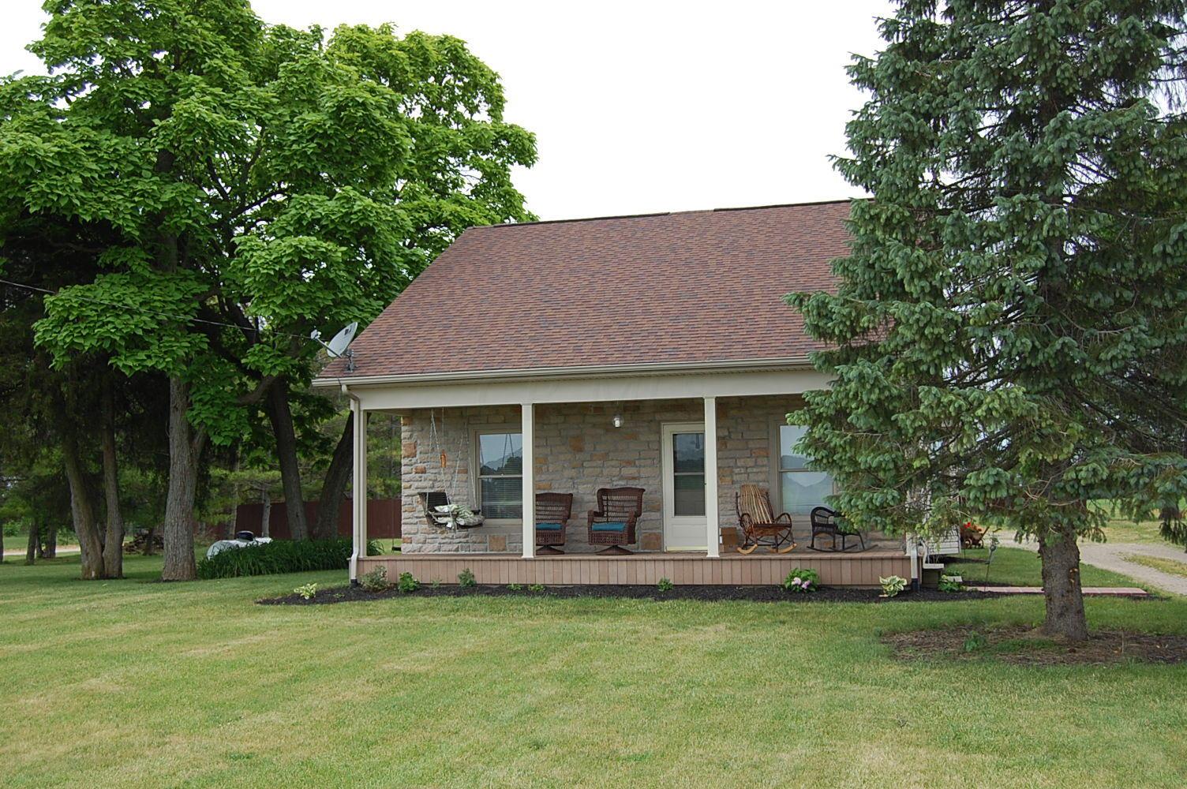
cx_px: 594
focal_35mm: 39
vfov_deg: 34.1
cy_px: 394
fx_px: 1285
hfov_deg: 49.6
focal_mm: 26
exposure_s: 1/500
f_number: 5.6
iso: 250
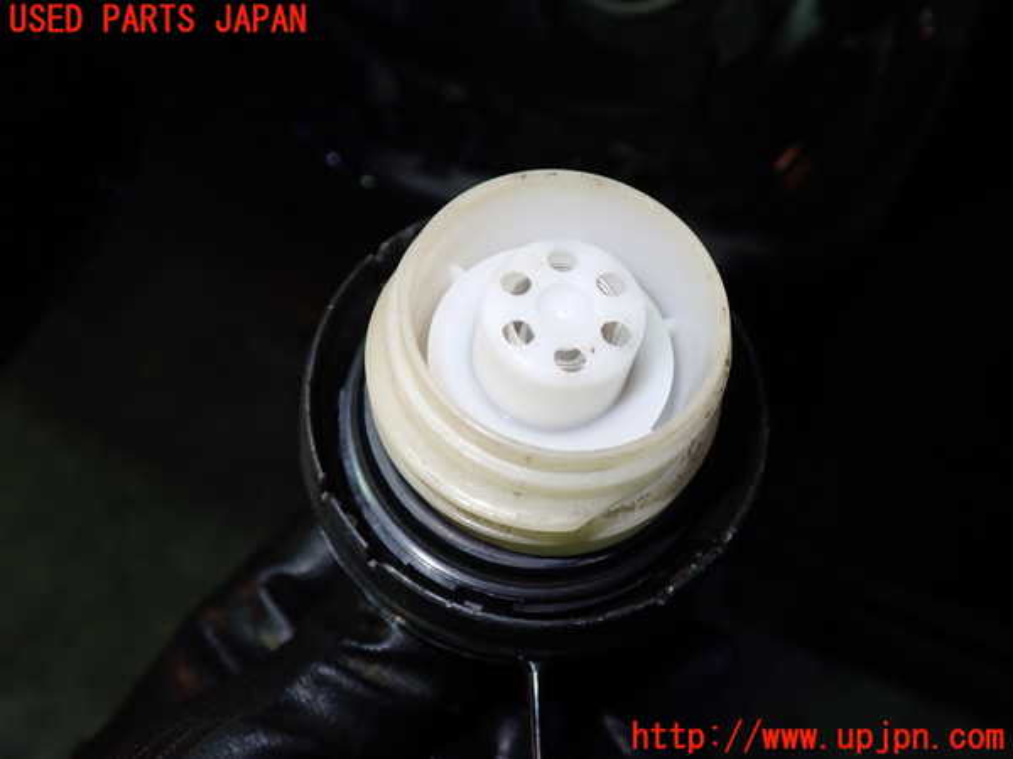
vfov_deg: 46.8
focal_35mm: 30
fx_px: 878
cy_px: 380
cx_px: 506
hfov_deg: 60.0
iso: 200
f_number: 2.3
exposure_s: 1/60
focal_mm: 5.4
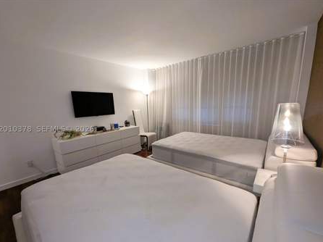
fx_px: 131
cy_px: 129
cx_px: 161
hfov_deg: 102.1
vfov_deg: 85.5
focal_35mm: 14
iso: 160
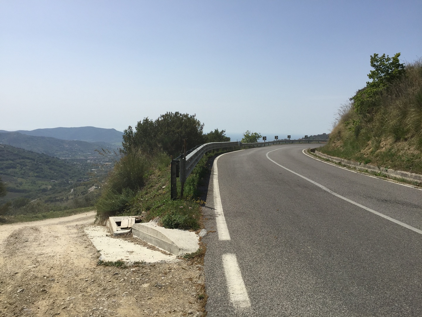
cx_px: 211
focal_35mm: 29
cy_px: 158
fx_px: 354
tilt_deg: -2.6
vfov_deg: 48.2
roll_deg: -3.0
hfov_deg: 61.7
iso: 32
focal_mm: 4.15
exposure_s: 1/3968
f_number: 2.2
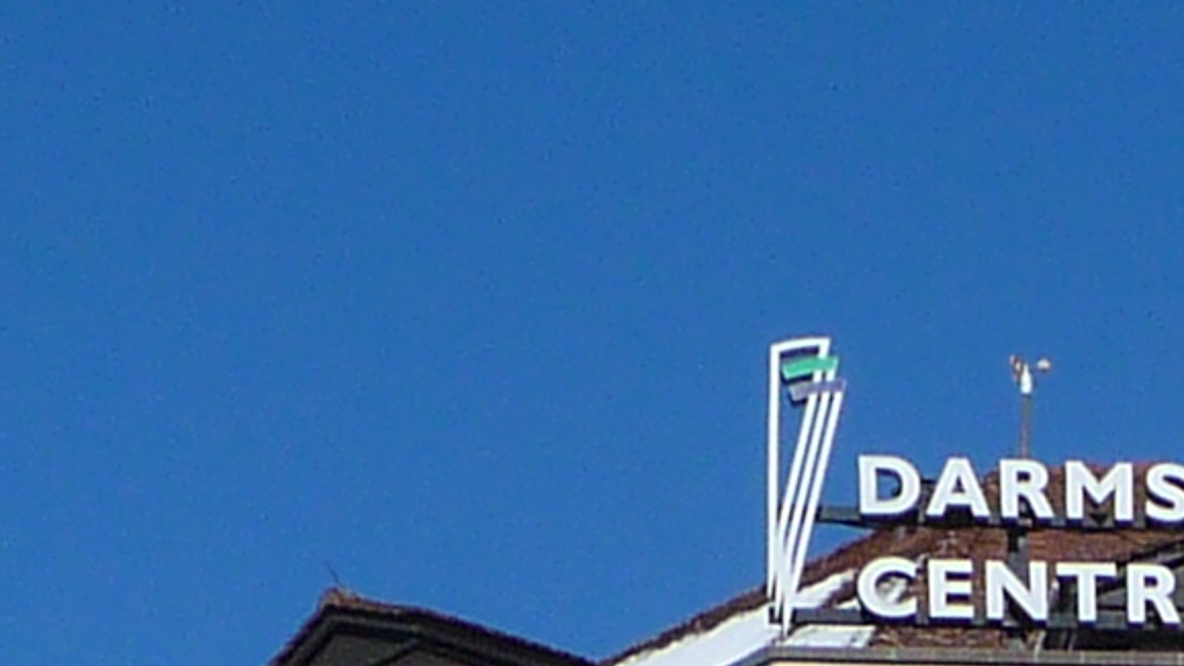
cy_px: 2566
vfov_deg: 5.0
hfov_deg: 9.7
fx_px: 6940
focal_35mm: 221
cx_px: 1006
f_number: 9
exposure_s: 1/400
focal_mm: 5.6
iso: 100
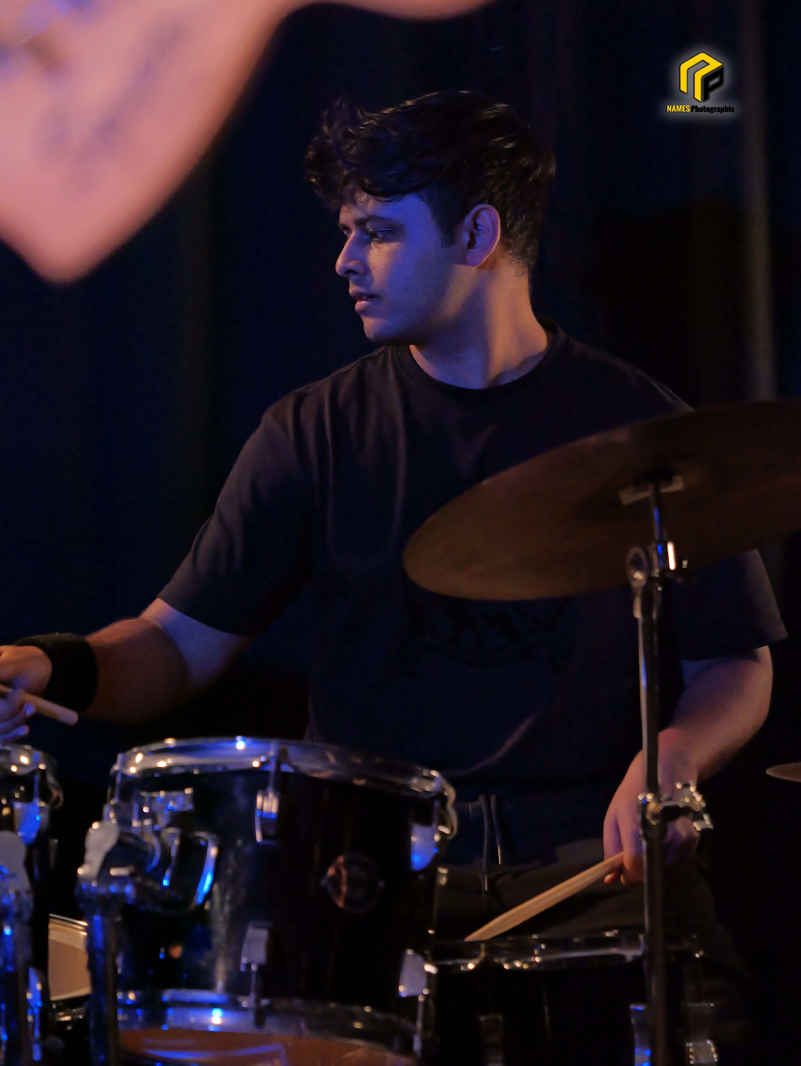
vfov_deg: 18.9
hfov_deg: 14.2
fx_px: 3207
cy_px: 533
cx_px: 400
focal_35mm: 104
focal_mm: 52
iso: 4000
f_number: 4
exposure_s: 1/320
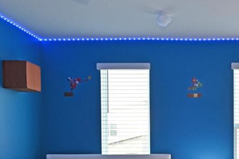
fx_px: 339
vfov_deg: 25.7
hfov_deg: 37.2
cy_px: 140
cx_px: 199
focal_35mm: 51
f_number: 9
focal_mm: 14
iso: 160
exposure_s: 1/13
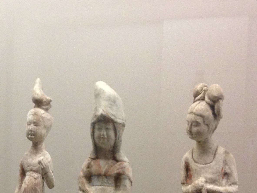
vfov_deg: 15.0
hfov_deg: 19.4
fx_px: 720
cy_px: 184
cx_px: -29
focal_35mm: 97
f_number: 2.4
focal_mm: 4.28
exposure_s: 1/20
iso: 125
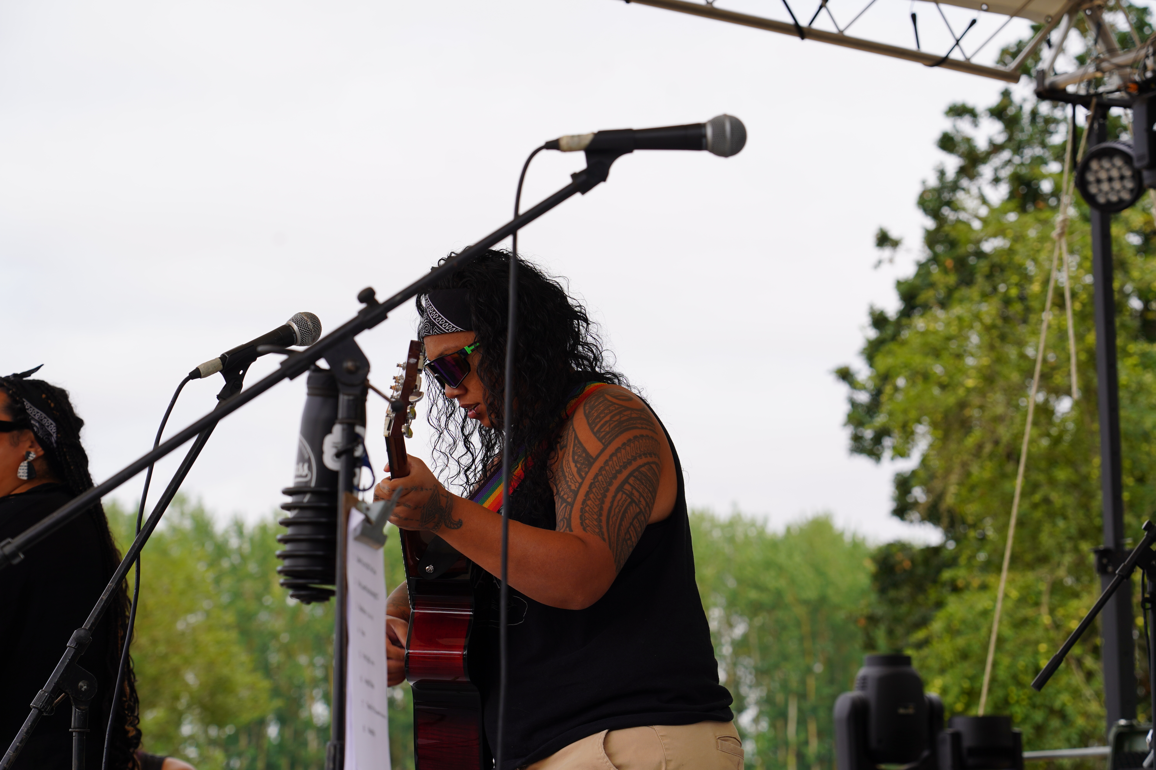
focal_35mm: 105
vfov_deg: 13.0
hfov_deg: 19.5
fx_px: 3371
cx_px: 578
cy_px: 385
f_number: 6.3
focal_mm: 105
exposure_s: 1/200
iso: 100
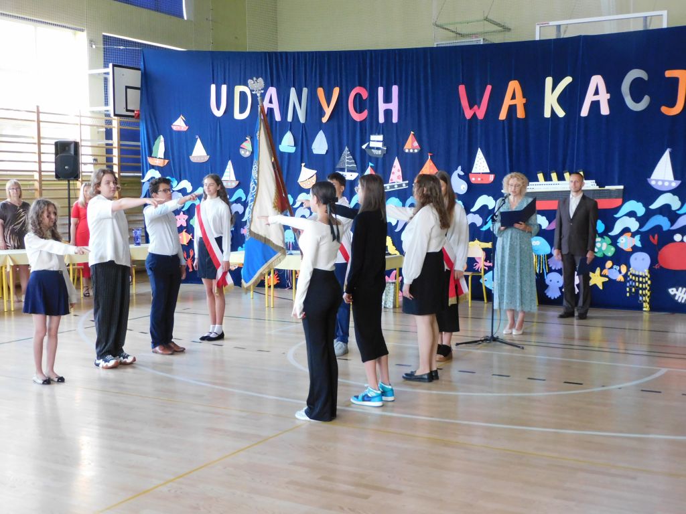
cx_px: 343
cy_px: 257
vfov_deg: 32.2
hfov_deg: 42.1
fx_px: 892
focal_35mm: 45
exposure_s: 1/15
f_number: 4
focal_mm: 8.1
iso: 400
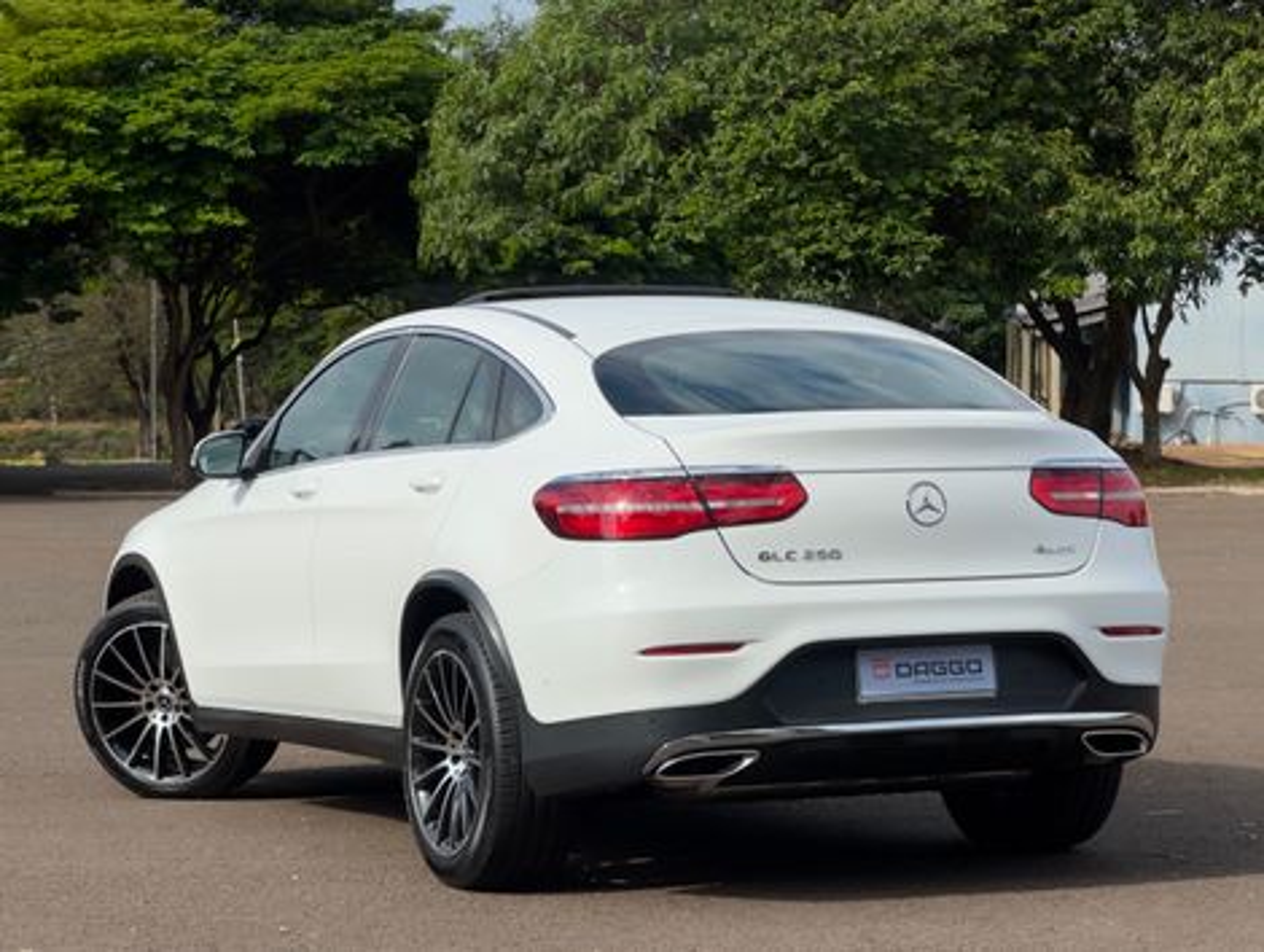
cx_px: 632
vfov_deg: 19.2
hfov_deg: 25.3
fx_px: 2816
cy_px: 476
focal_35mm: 77
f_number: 2.8
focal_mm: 9
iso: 25
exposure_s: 1/704
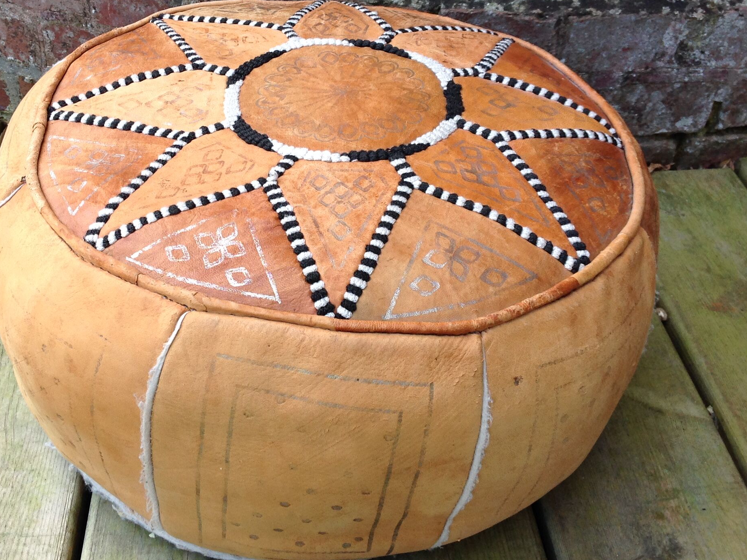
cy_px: 212
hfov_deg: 38.7
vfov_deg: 29.6
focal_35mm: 49
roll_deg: -0.4
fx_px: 1057
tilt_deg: -33.9
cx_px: 293
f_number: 2.4
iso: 50
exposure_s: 1/222
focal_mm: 4.28
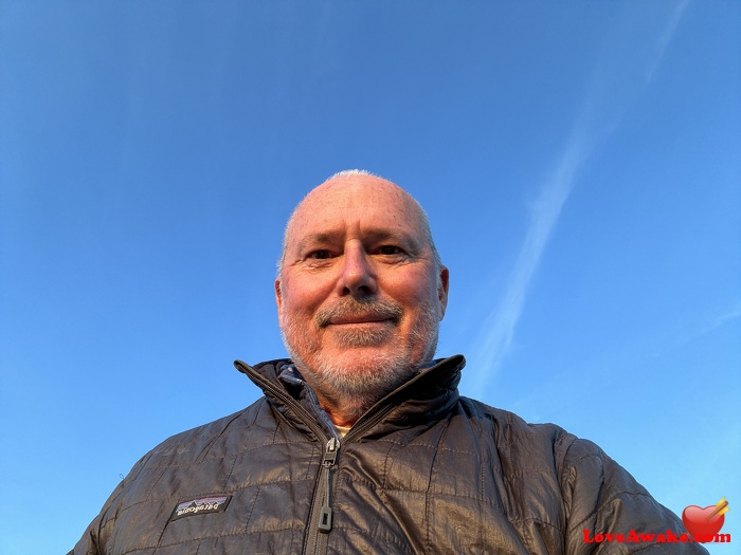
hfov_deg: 73.9
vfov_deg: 58.9
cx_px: 370
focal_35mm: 23
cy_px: 278
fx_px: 492
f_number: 1.9
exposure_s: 1/121
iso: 32
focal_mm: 2.69
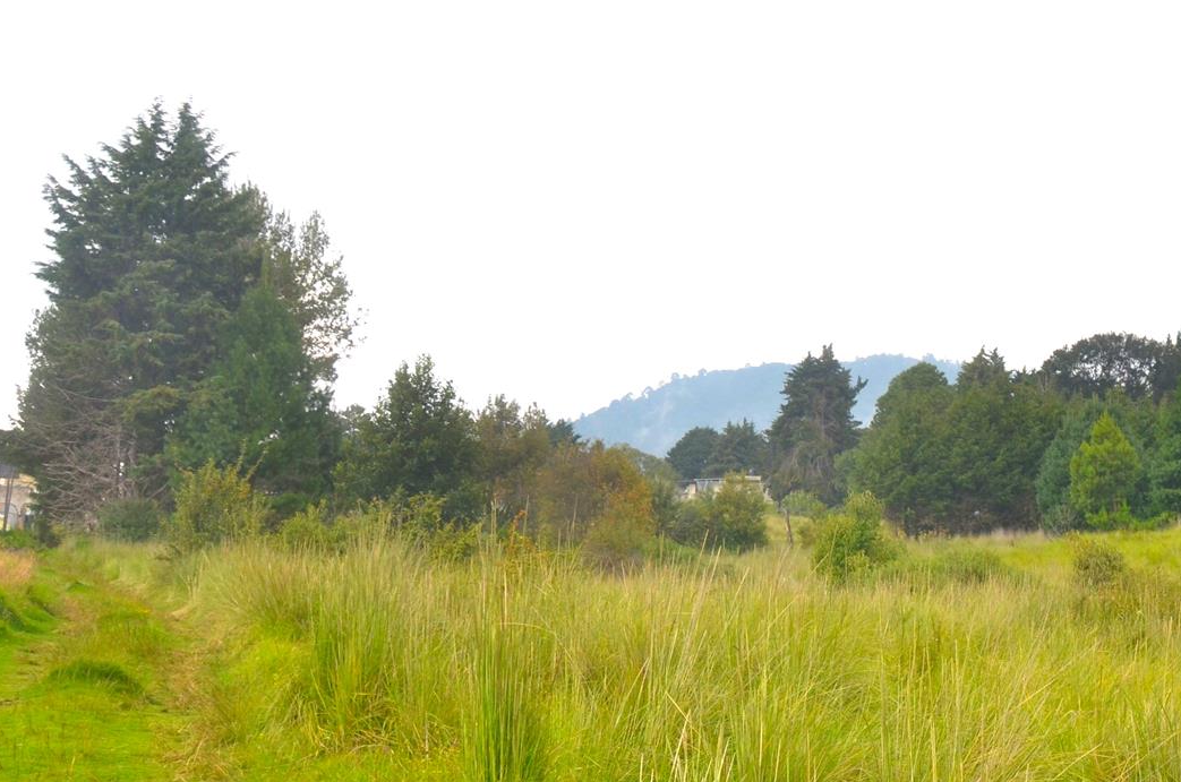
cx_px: 1080
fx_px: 1735
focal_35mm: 53
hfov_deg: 35.2
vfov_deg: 25.3
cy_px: 518
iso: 200
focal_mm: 18
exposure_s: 1/250
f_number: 9
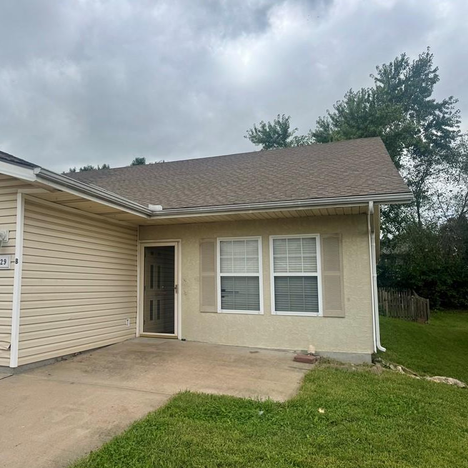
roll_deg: -0.5
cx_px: 167
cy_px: 235
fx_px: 444
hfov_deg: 54.8
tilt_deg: +5.6
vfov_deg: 55.6
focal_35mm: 29
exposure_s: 1/4608
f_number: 1.78
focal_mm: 6.76
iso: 80
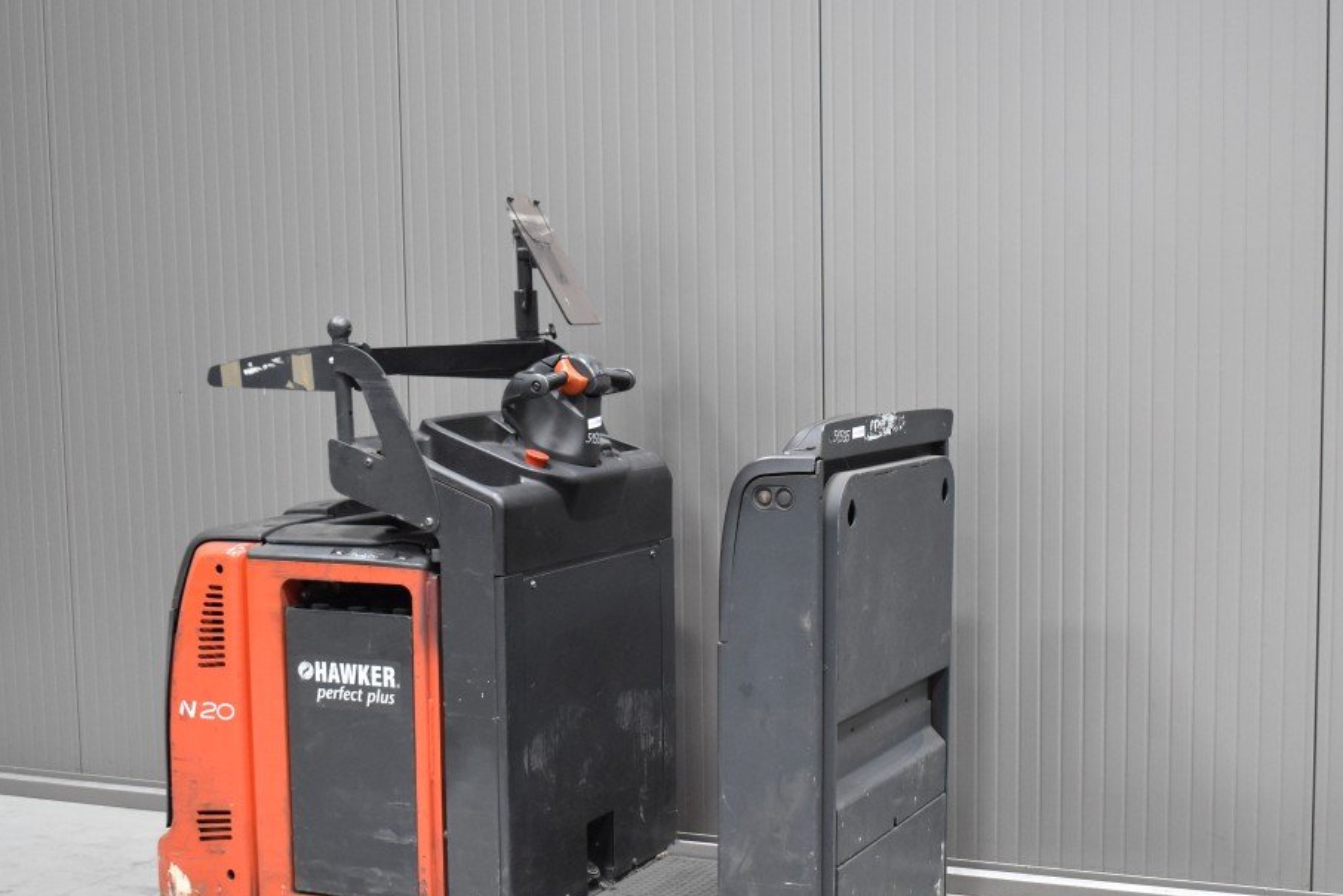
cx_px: 729
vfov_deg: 25.1
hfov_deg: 37.1
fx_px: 2002
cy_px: 582
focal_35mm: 54
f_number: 4
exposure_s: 1/40
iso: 1600
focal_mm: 27
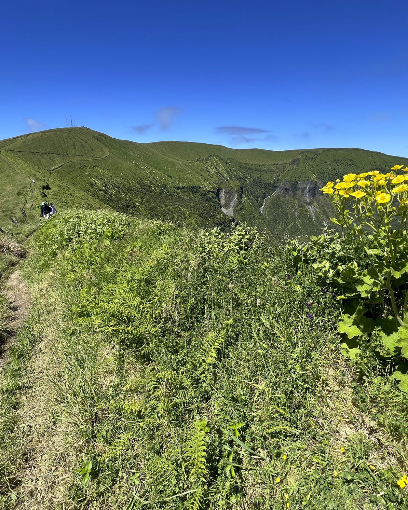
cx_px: 209
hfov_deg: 76.9
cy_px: 254
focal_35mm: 17
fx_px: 257
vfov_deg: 89.6
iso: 32
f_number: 1.8
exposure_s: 1/1054
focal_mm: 1.57
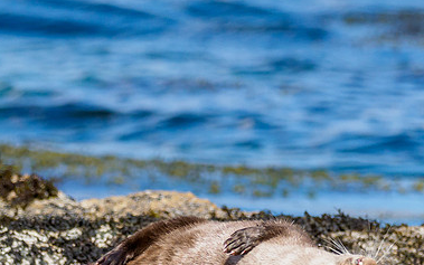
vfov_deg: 0.7
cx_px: 301
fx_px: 21323
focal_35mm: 1845
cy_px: 189
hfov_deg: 1.1
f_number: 4.5
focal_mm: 300
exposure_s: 1/2000
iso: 320
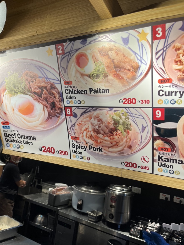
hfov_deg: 53.1
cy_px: 122
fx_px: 184
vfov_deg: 67.3
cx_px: 92
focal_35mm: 26
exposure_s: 1/177
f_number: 1.6
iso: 40
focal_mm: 5.1
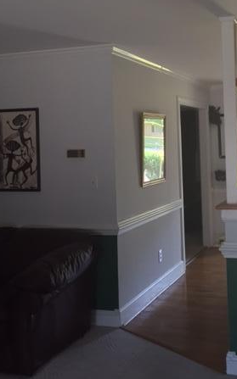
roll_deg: +1.7
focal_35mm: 44
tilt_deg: +0.5
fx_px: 455
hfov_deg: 28.4
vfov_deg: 44.9
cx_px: 200
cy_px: 142
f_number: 2.2
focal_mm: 4.15
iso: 100
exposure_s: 1/30
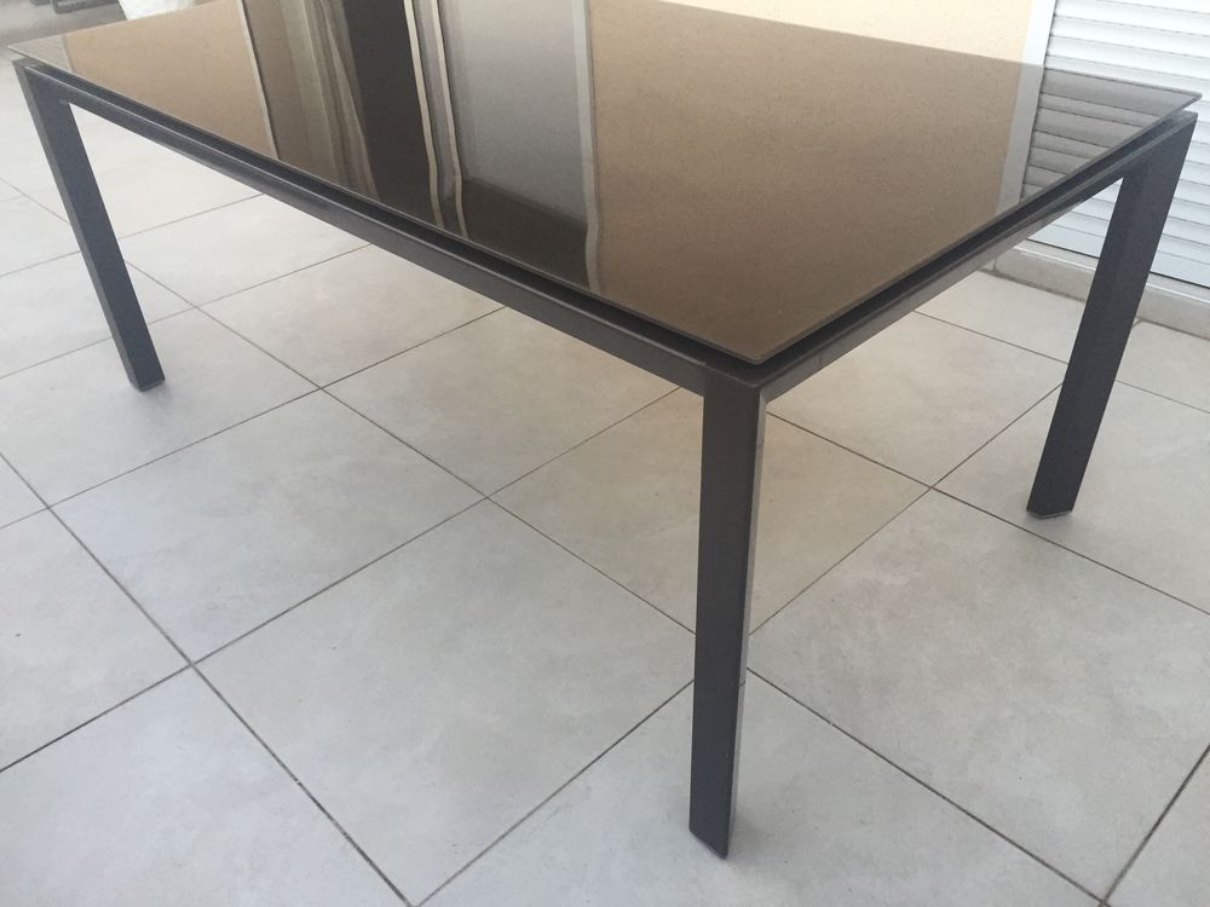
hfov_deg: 61.7
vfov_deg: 48.2
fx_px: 1014
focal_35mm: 29
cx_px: 605
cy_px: 454
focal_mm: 4.15
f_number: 2.2
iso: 64
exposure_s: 1/33
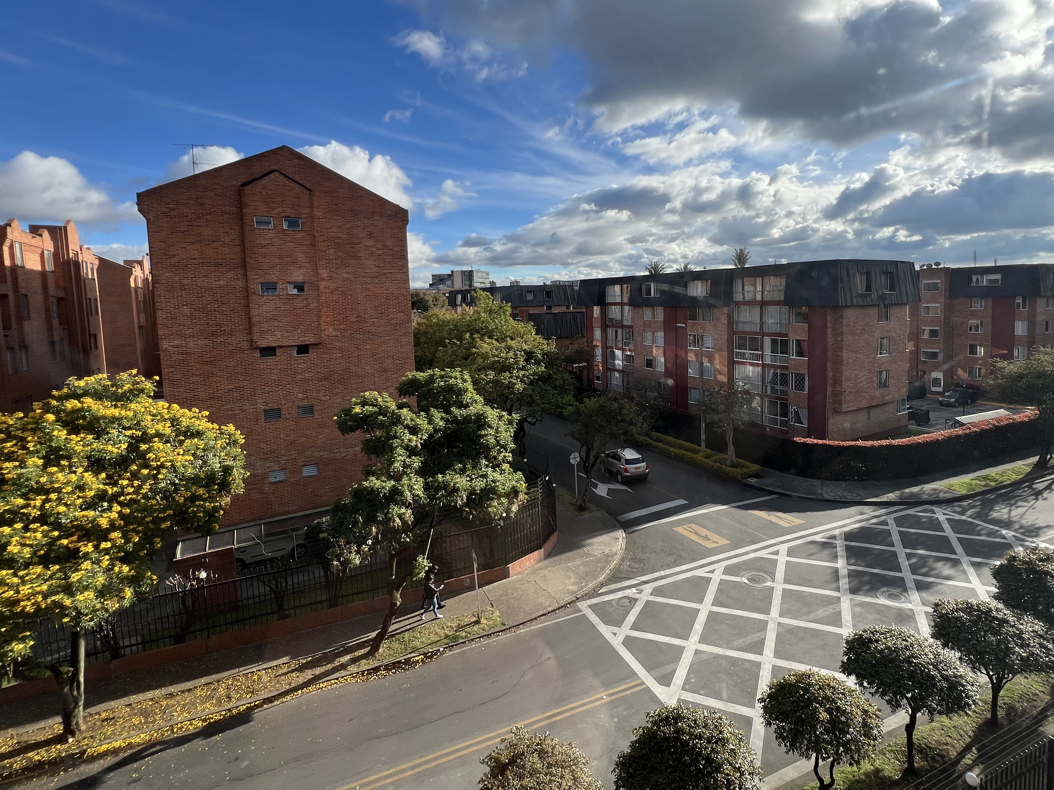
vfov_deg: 74.4
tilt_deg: -4.1
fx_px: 518
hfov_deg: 90.4
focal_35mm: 17
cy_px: 342
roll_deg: +1.5
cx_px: 604
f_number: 1.8
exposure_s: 1/968
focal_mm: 1.57
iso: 32
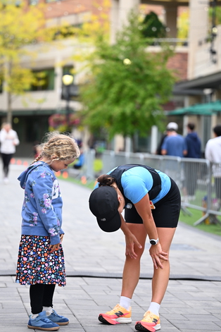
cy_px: 152
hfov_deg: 11.6
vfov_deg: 17.3
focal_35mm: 118
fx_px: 1086
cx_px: 109
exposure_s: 1/1600
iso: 640
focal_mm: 101
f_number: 2.8
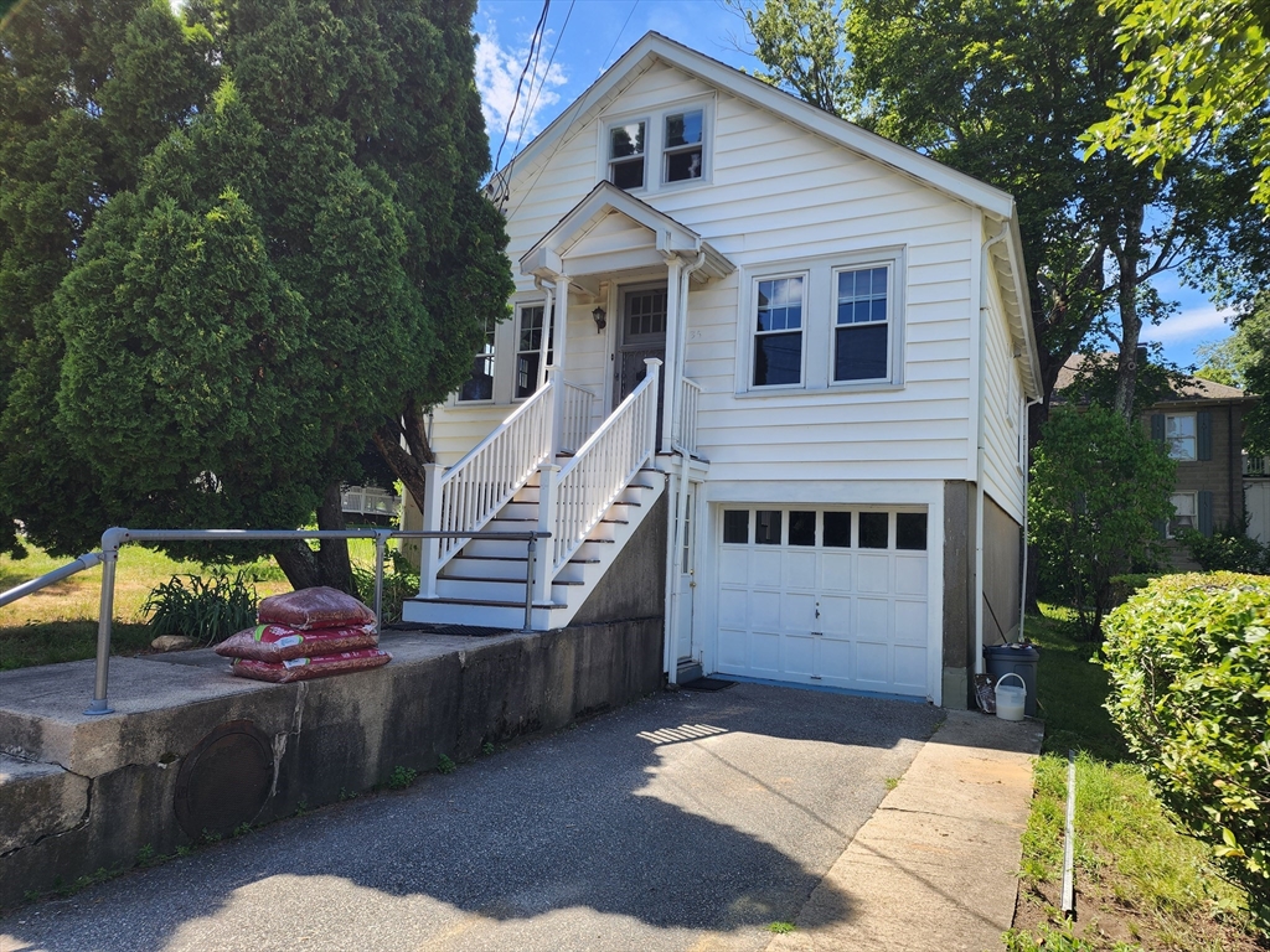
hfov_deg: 73.9
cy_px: 476
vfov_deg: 58.9
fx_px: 844
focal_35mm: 23
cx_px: 635
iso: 12
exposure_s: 1/399
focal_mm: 6.4
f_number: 1.8
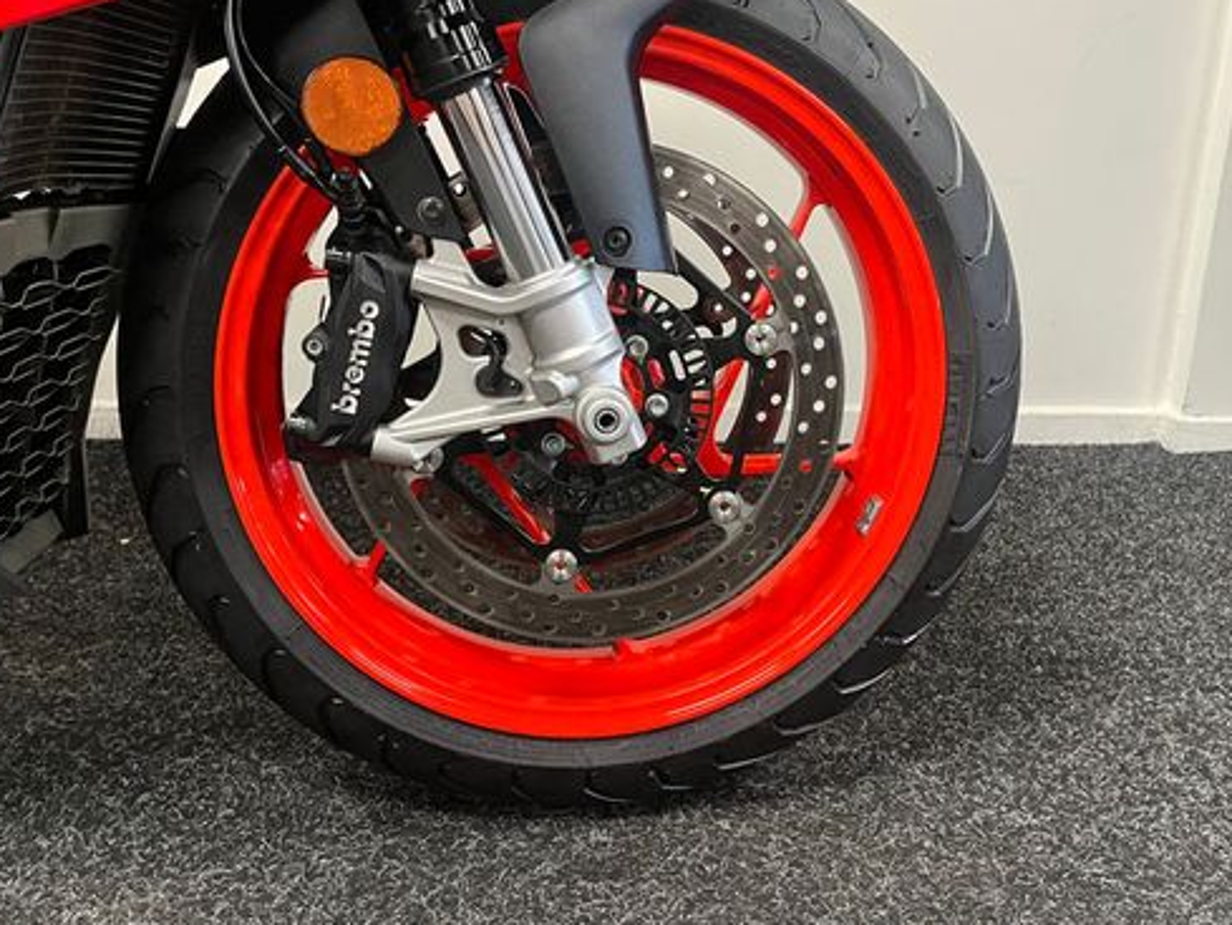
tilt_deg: -15.3
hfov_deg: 53.9
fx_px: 1210
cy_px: 350
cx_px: 612
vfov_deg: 41.5
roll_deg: -1.8
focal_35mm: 34
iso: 320
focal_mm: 5.1
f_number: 1.6
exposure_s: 1/50
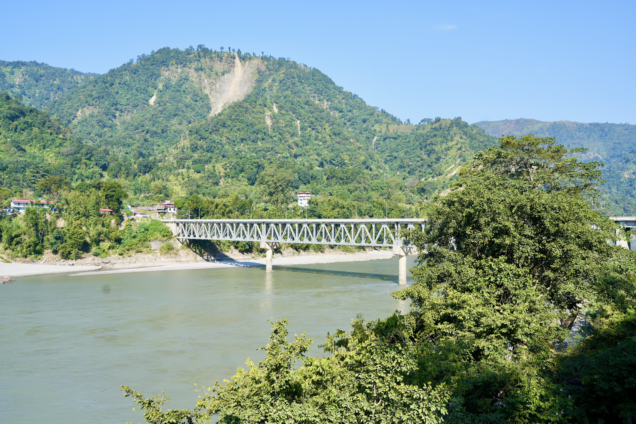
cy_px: 212
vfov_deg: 42.3
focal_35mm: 31
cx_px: 318
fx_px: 548
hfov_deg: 60.3
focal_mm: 31
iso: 100
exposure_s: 1/250
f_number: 5.6
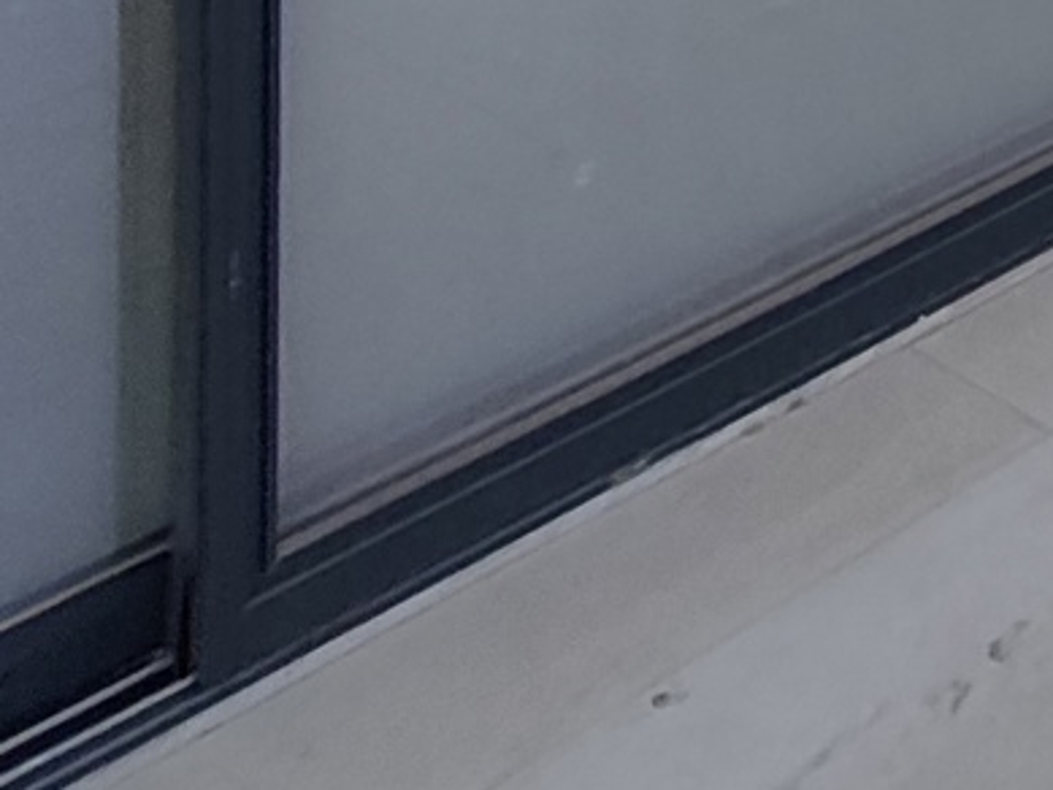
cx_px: 1559
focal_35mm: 74
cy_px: -1088
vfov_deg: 14.0
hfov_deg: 22.0
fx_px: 2252
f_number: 2.2
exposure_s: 1/423
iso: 50
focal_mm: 1.67
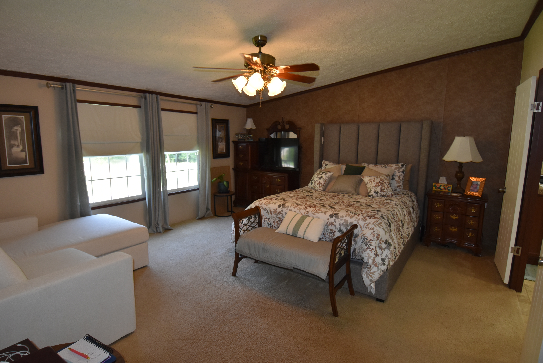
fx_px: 272
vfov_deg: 67.4
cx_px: 272
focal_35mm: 18
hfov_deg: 90.0
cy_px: 182
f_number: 5.6
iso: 800
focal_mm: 12
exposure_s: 1/125
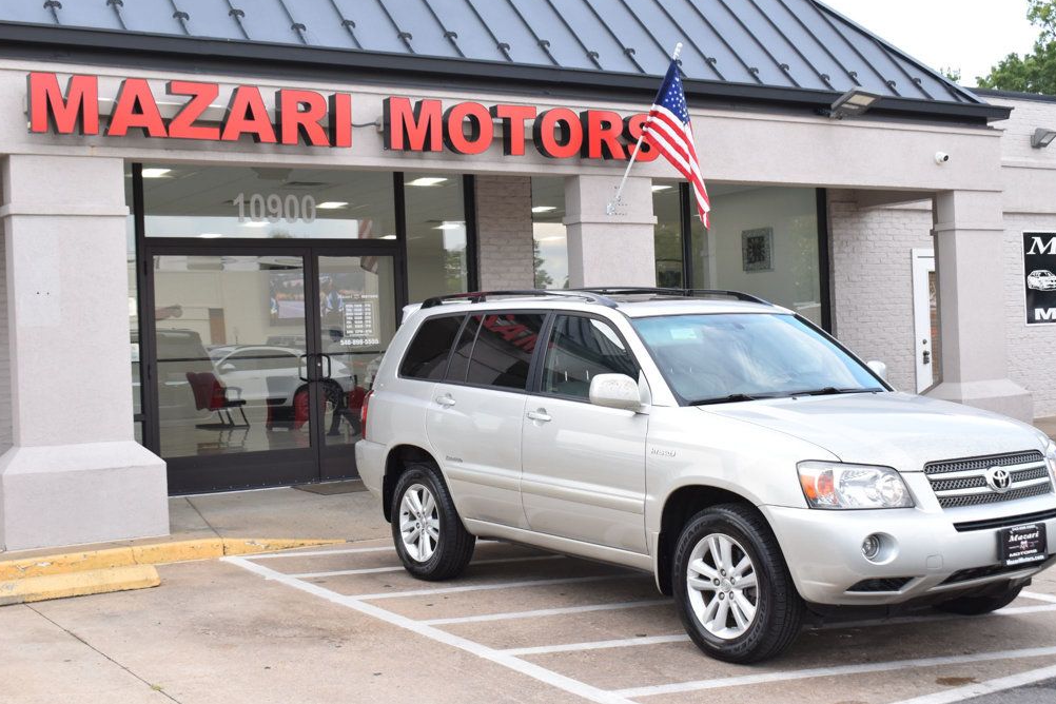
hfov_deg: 41.5
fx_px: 1394
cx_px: 531
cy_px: 346
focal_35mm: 48
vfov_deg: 28.4
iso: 400
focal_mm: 31
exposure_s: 1/125
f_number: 8
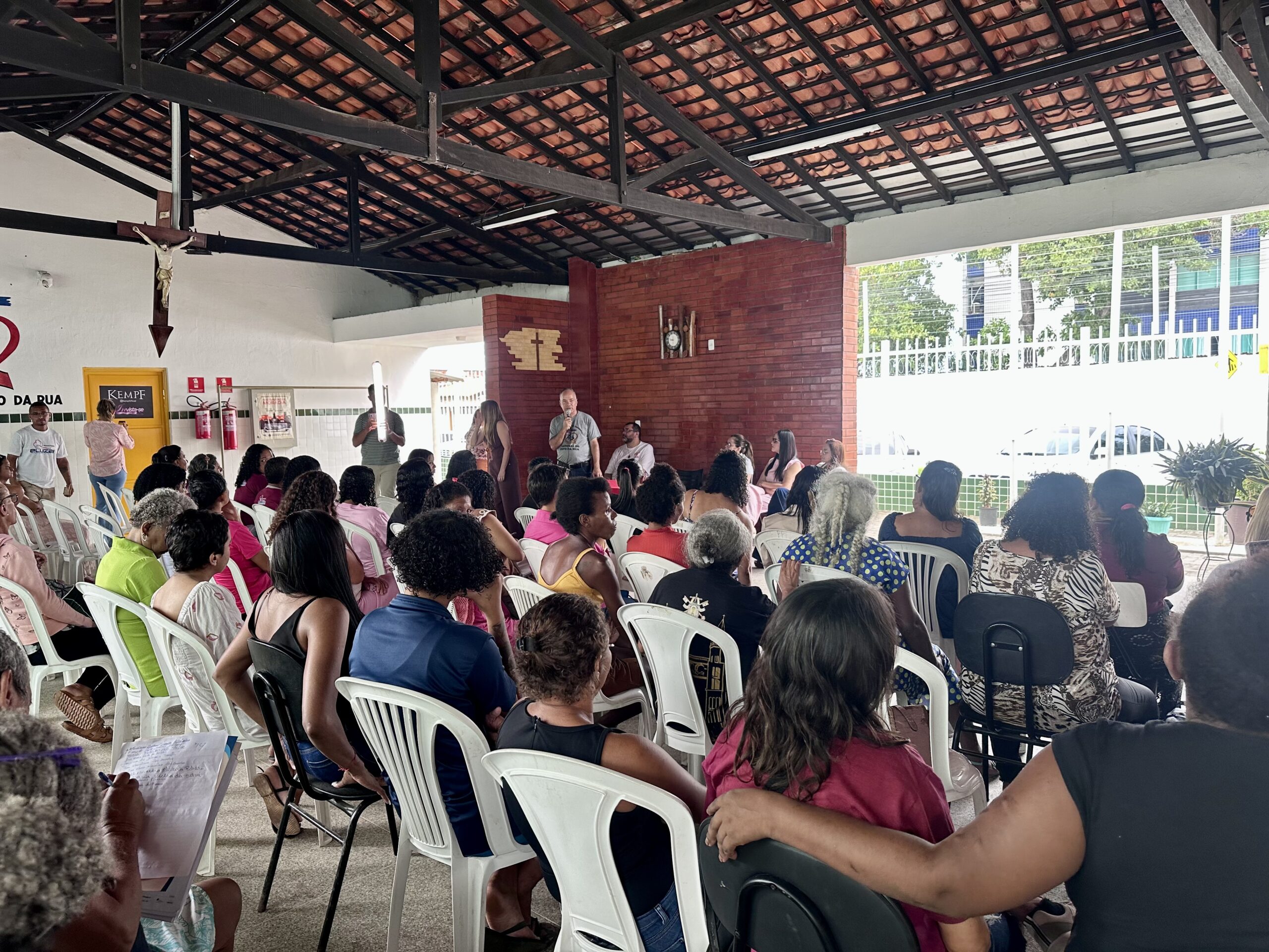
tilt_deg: -3.7
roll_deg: +1.1
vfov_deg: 56.8
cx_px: 634
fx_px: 880
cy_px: 476
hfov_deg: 71.6
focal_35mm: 24
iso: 125
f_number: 1.78
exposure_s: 1/121
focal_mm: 6.86
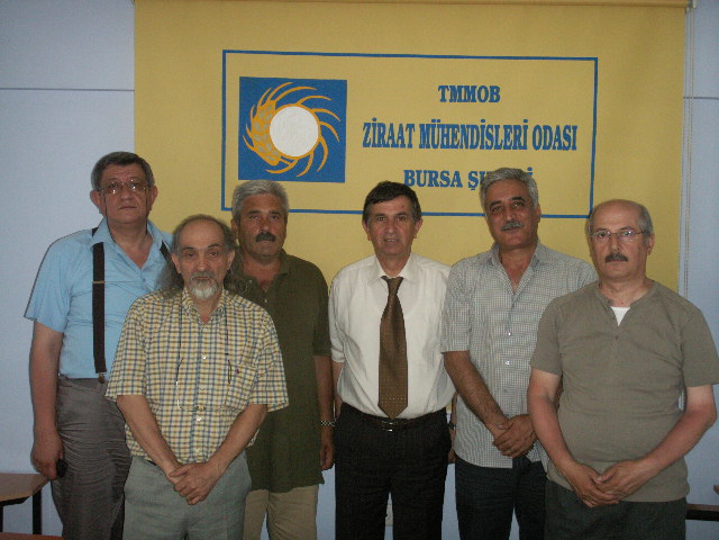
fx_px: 955
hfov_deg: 41.2
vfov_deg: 31.5
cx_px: 360
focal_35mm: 46
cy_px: 270
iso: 160
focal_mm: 9.7
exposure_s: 1/40
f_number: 3.5
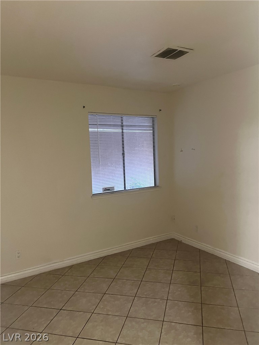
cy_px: 172
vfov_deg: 67.3
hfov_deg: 53.1
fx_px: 259
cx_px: 130
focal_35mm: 26
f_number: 1.5
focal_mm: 5.7
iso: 640
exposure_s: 1/40
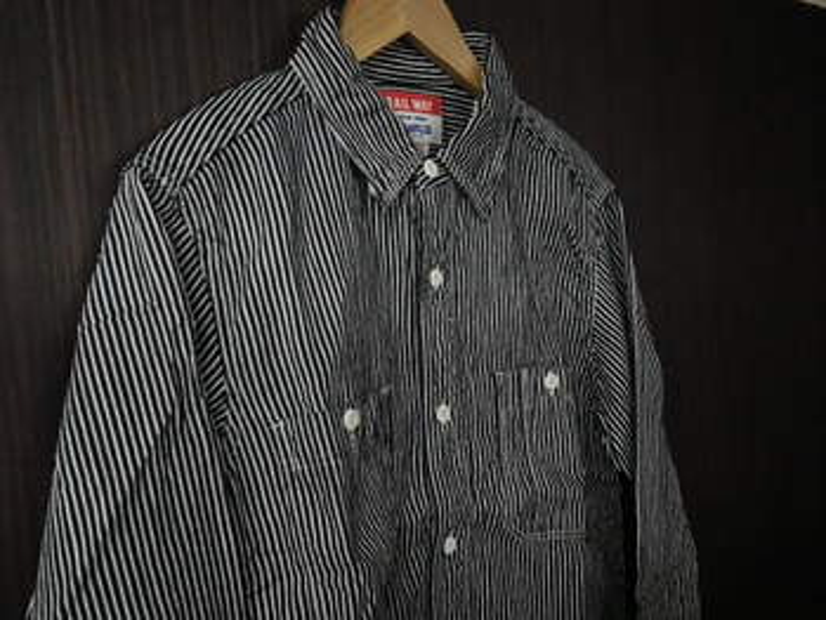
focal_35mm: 34
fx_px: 812
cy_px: 310
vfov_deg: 41.8
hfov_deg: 53.9
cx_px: 413
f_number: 3.8
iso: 800
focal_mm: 6.1
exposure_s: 1/50
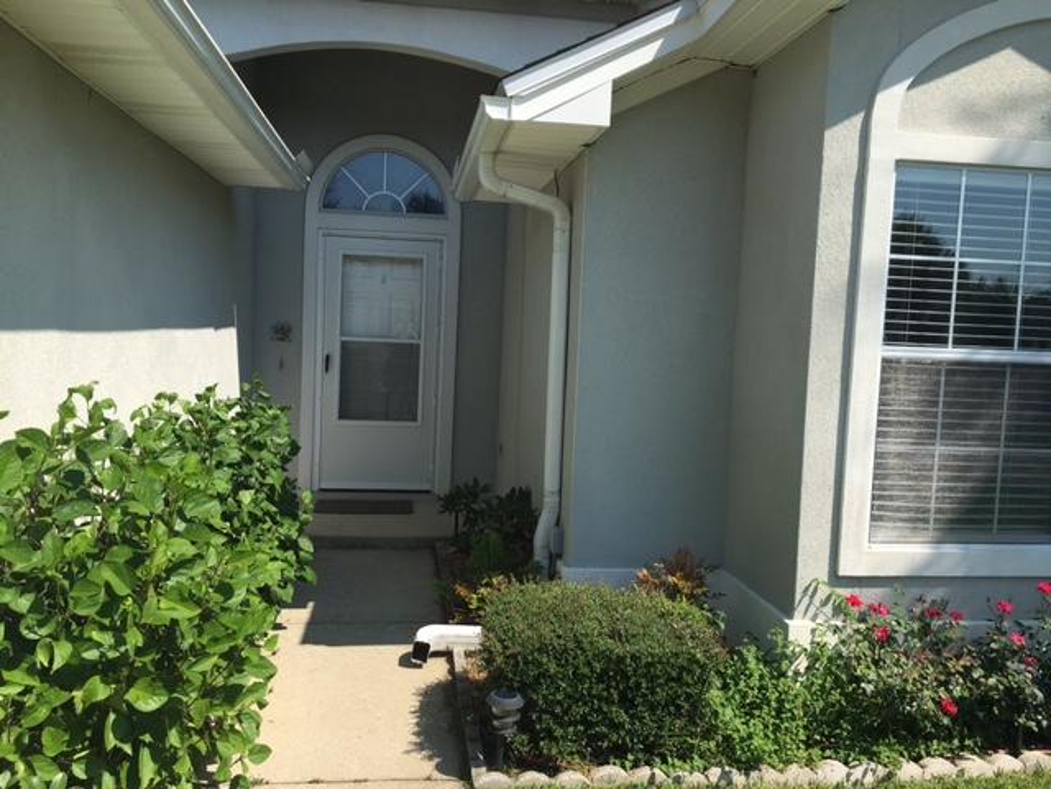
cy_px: 394
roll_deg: -1.8
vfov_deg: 48.2
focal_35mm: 29
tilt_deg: -3.1
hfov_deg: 61.7
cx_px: 526
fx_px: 880
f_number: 2.2
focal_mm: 4.15
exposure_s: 1/1709
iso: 25
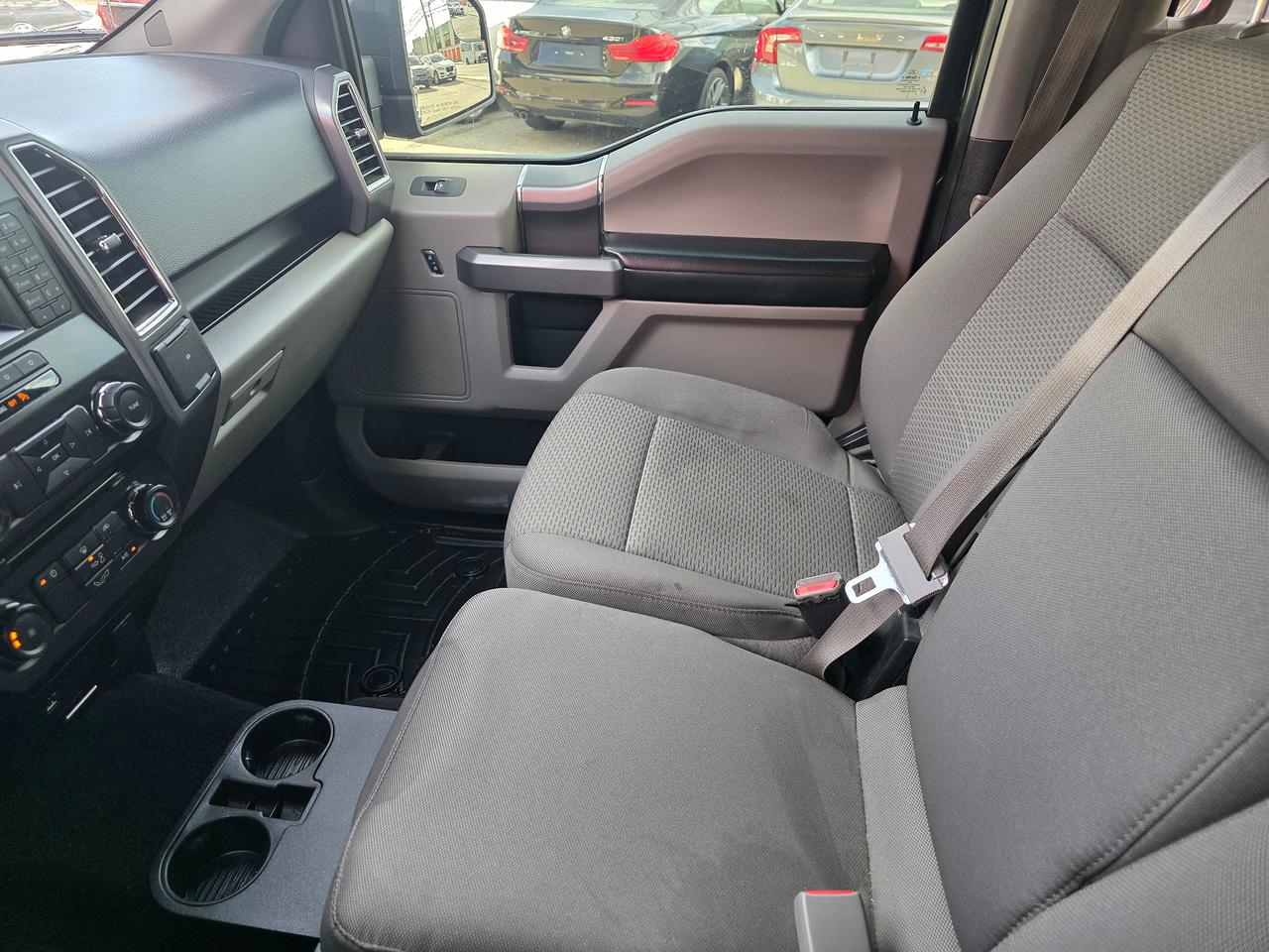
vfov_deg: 58.9
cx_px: 634
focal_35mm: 23
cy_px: 476
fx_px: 843
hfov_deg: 73.9
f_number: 1.7
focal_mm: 6.3
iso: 200
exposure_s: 1/180
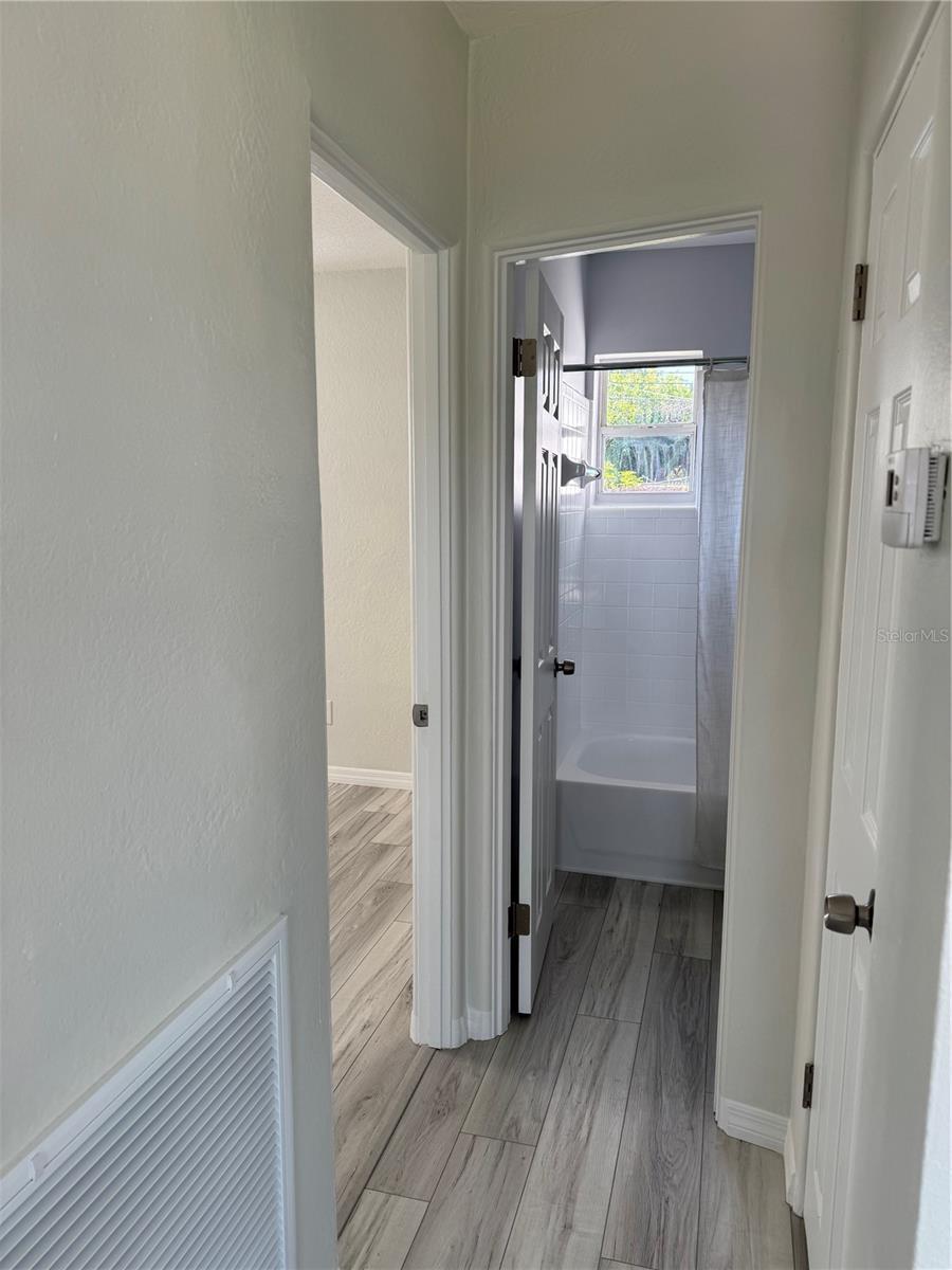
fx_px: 880
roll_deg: +0.5
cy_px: 635
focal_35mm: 24
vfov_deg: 71.6
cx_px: 476
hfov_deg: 56.8
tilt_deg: -9.5
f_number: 1.78
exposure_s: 1/210
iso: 80
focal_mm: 6.76
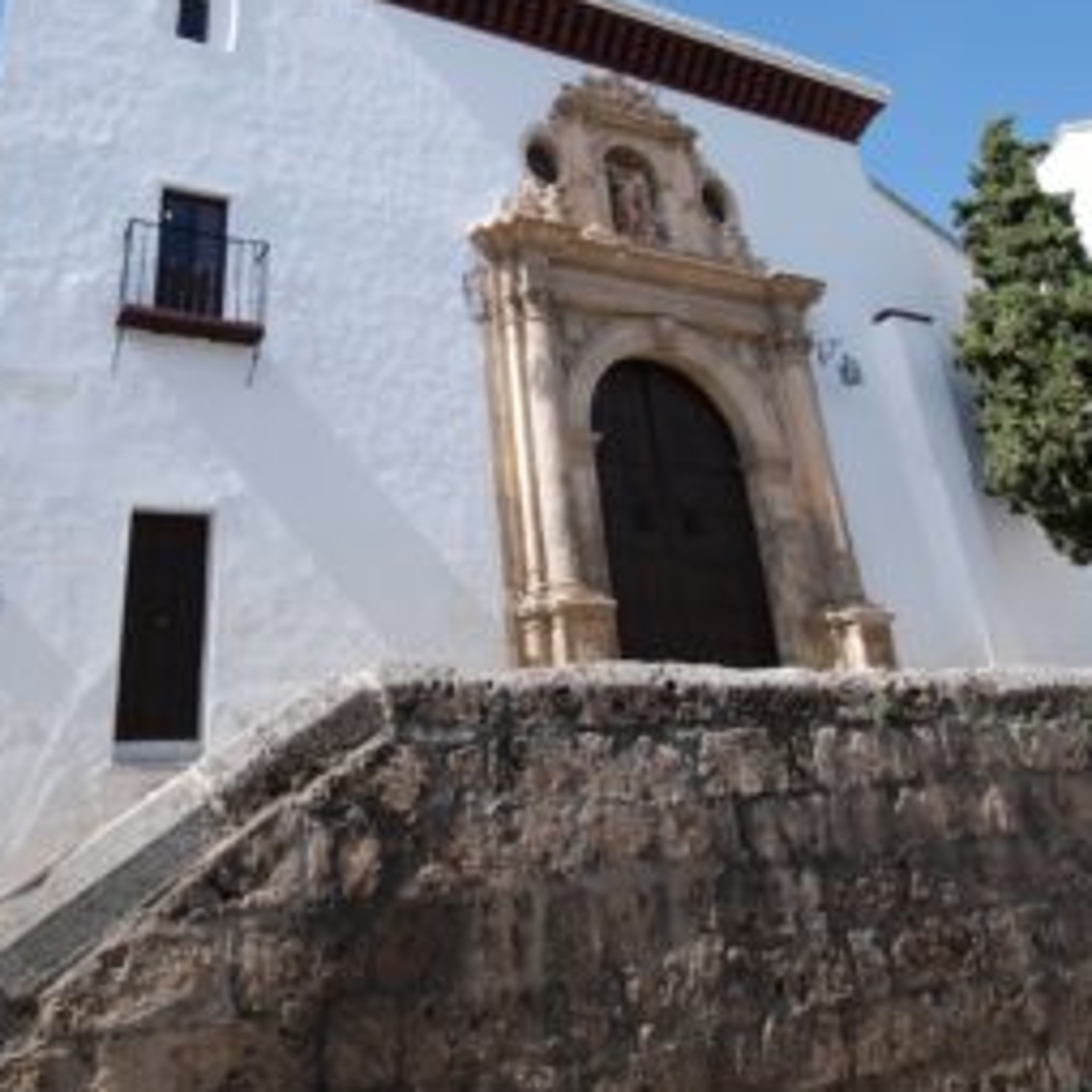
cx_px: 413
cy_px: 334
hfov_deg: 62.1
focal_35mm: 25
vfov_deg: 60.9
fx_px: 892
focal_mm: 10
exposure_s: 1/200
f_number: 7.1
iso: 100
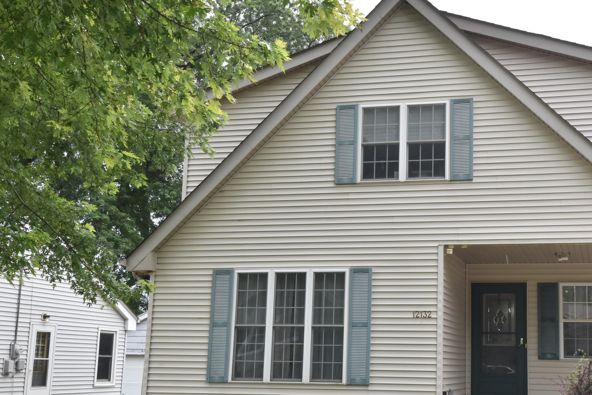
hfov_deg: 37.6
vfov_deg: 25.9
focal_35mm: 52
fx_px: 855
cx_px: 412
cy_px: 236
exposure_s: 1/320
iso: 800
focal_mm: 24
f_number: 9
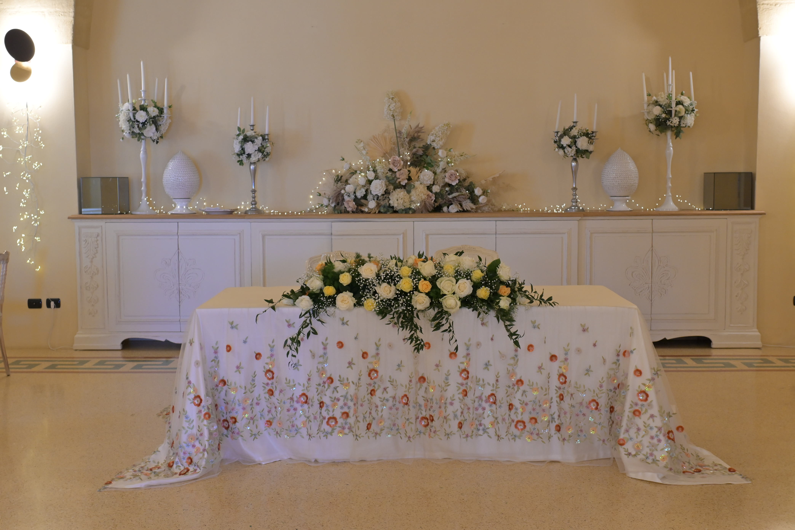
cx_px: 398
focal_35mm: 42
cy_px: 265
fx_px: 927
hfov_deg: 46.4
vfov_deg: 31.9
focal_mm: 28
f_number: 4.5
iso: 1000
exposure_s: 1/125
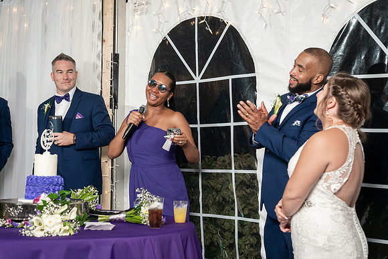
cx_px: 192
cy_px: 129
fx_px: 624
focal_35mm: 58
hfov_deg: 34.5
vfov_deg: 23.4
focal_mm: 57
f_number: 5.6
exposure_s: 1/200
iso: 1600
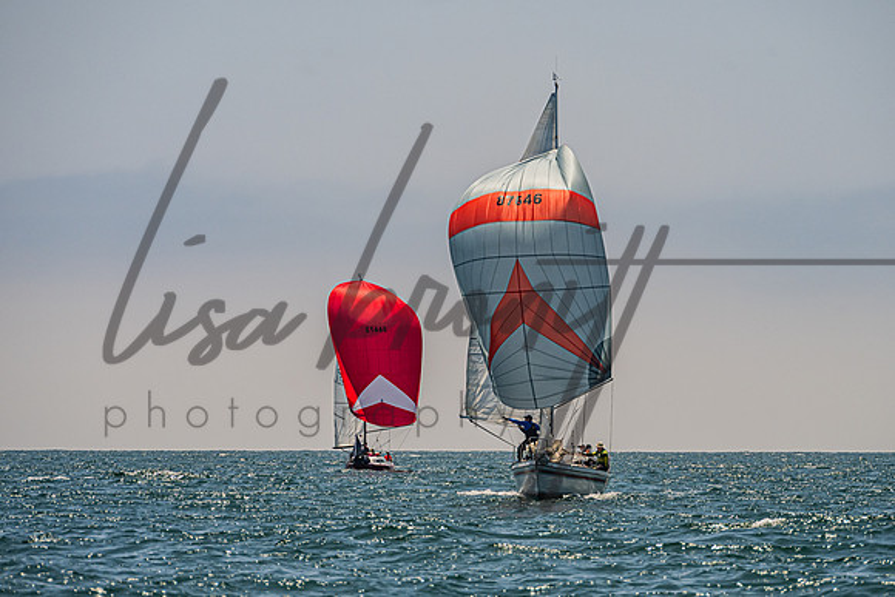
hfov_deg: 6.0
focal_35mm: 343
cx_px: 492
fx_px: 8527
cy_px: 290
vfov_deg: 4.0
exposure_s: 1/3200
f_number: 8
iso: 500
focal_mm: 250
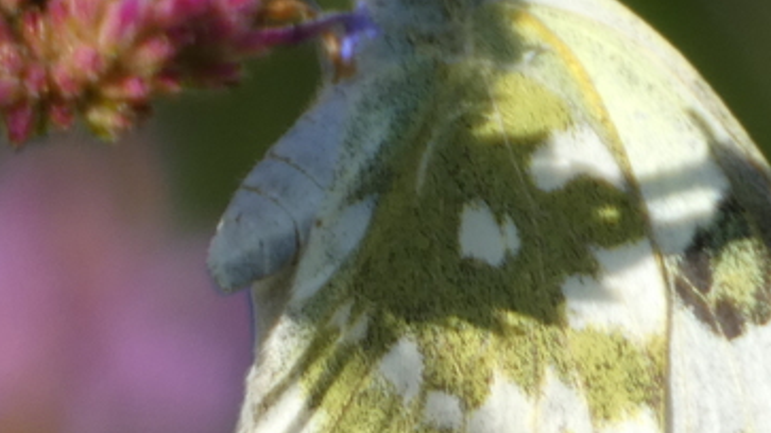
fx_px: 49504
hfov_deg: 0.9
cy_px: 125
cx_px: 441
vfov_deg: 0.5
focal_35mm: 2422
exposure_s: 1/125
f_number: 5.6
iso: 80
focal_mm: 169.6
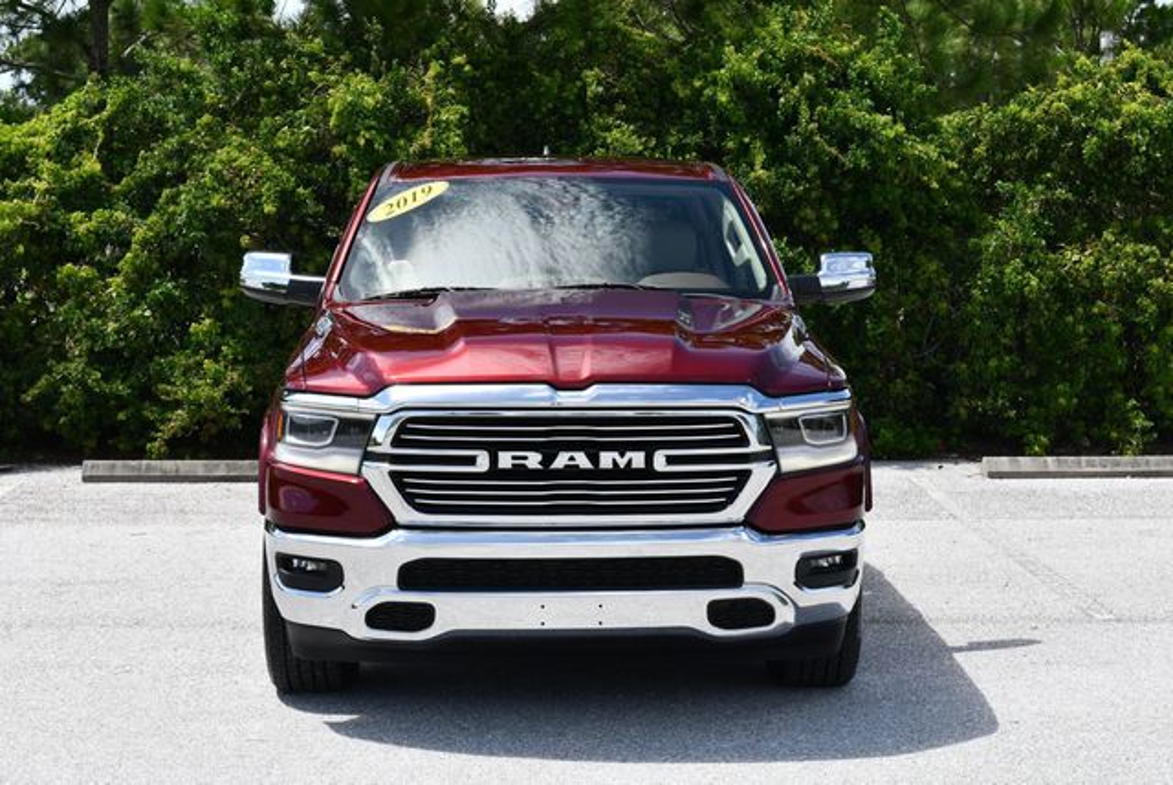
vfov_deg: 20.1
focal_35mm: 68
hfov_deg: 29.6
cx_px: 586
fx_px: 2218
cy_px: 392
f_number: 8
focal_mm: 34
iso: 160
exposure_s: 1/250
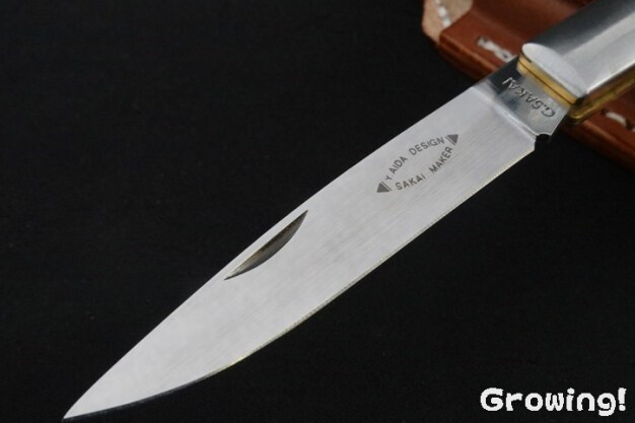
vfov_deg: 28.6
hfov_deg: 41.9
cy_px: 213
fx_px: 829
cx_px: 316
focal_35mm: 47
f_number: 11
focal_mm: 17.19
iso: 3200
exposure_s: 1/50
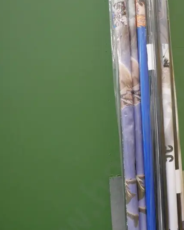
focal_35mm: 45
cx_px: 155
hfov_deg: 32.2
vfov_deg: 41.2
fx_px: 306
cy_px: 121
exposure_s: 1/60
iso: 1250
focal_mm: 12
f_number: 3.5
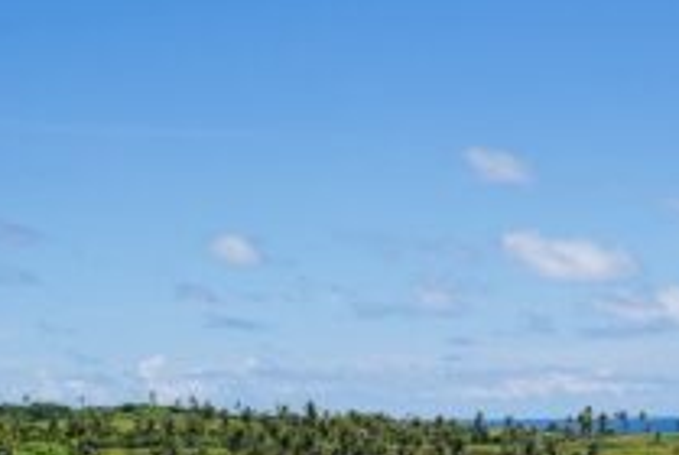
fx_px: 1832
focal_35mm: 97
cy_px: 385
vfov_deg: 14.1
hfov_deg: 21.0
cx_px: 325
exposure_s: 1/125
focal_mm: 29
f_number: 14
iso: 100
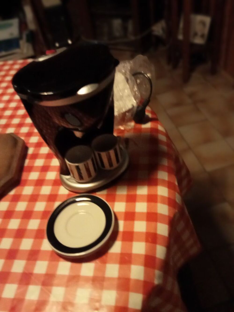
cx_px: 117
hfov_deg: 49.8
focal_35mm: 28
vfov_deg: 63.4
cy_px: 156
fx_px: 252
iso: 1901
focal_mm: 3.46
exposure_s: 1/20
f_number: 2.2
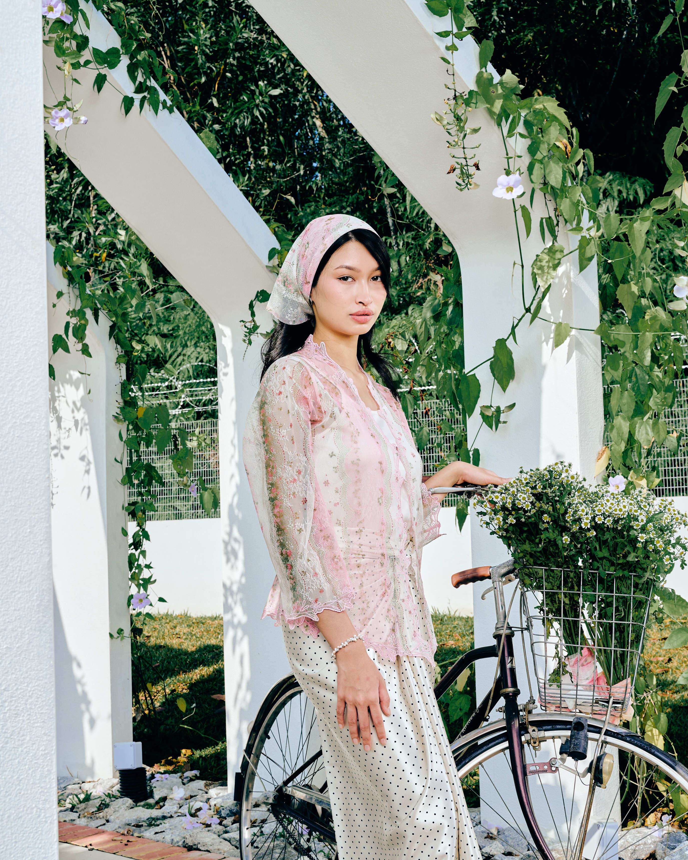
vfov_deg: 41.9
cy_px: 495
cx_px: 344
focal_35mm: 44
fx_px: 1120
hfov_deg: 34.1
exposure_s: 1/125
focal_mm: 39
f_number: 10
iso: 125
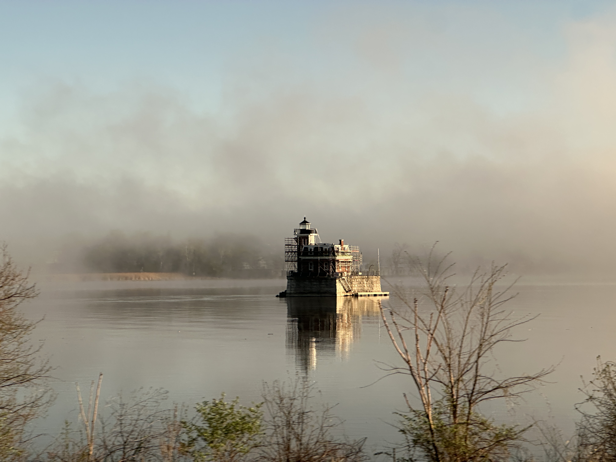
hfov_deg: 25.3
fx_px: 1370
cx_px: 308
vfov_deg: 19.1
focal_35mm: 77
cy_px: 231
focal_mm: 9
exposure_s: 1/128
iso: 32
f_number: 2.8
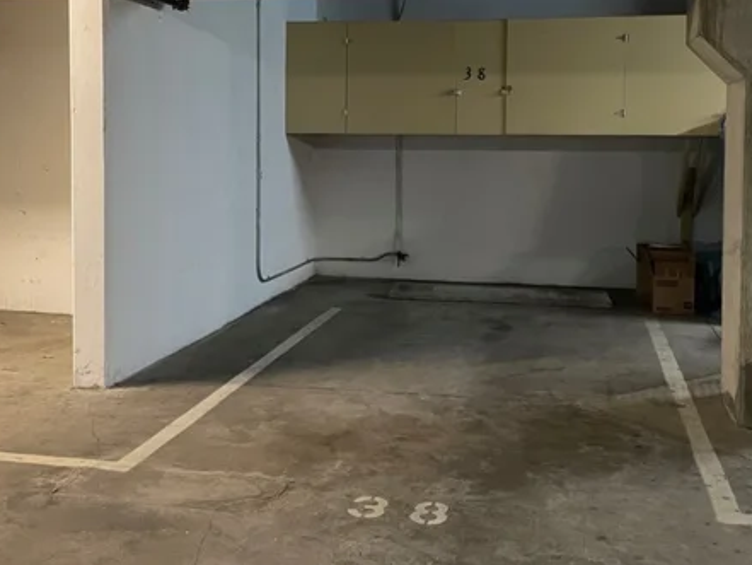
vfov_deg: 32.5
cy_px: 174
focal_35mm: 44
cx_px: 386
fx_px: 956
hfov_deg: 42.9
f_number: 1.6
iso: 640
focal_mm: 4.2
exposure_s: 1/30
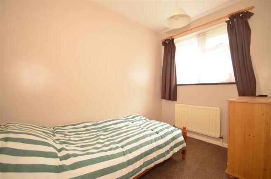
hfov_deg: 100.5
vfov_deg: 77.0
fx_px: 113
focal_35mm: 15
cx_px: 136
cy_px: 90
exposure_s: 1/4
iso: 200
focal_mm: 10
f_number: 4.5
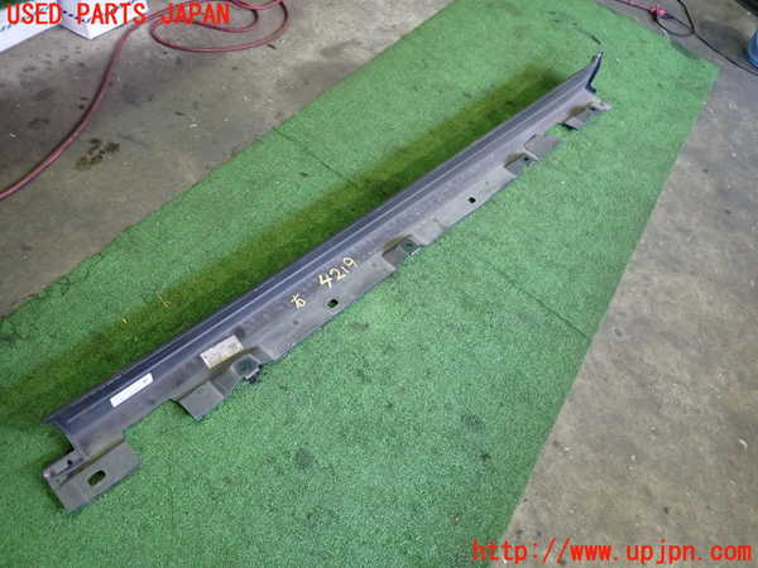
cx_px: 379
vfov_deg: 54.9
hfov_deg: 69.4
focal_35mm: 25
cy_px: 284
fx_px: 547
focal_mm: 4.5
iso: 400
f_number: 2
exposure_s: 1/30
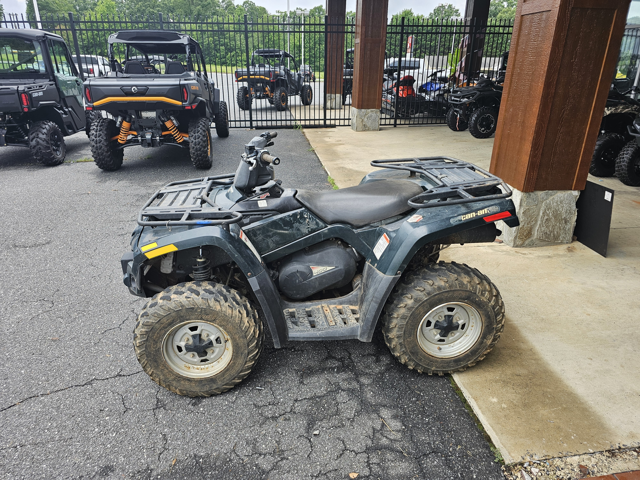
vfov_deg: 58.9
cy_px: 240
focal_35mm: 23
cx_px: 320
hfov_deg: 73.9
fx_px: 425
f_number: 1.7
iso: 25
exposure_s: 1/180
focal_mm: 6.3
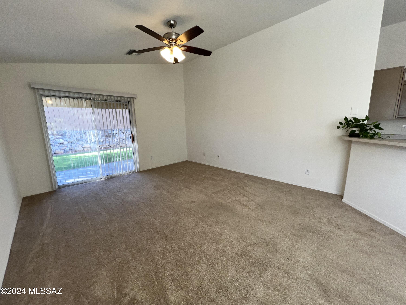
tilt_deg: -10.7
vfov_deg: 89.9
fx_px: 152
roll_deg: +1.4
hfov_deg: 106.2
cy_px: 152
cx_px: 203
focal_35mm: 13
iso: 32
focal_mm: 1.57
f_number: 1.8
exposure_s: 1/122
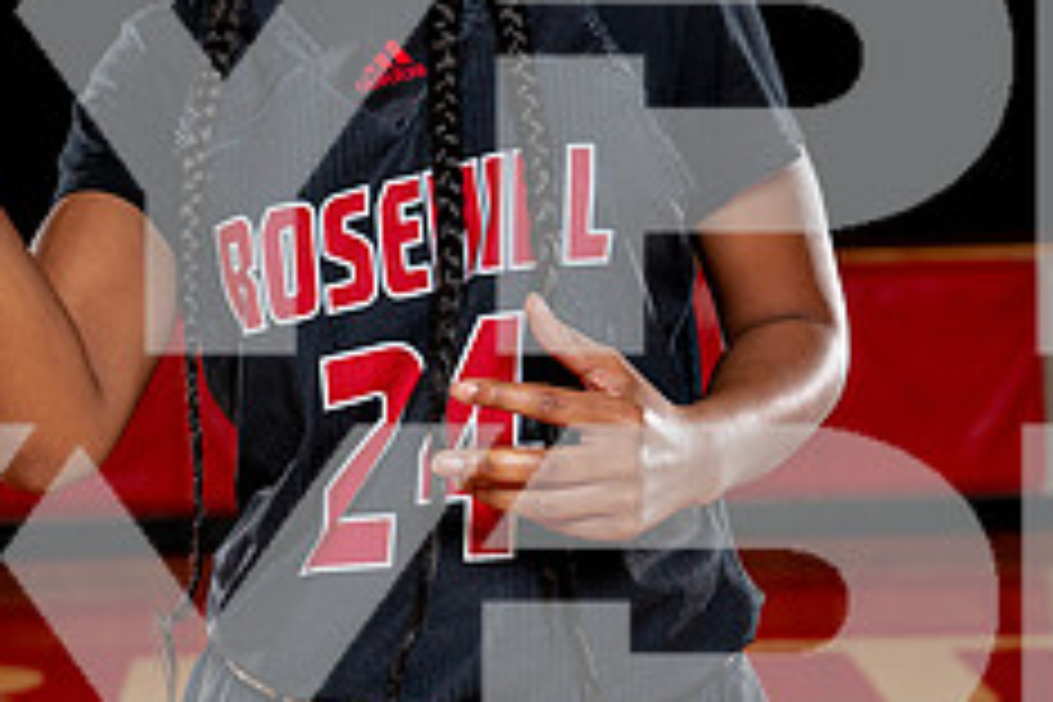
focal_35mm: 134
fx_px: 3919
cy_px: 119
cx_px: 410
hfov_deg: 15.3
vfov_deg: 10.2
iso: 400
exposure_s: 1/250
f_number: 4
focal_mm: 54
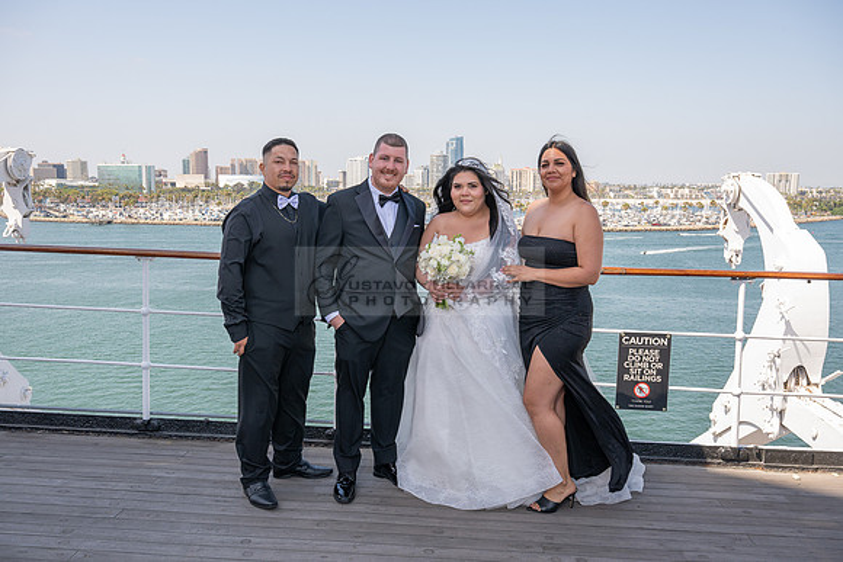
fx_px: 761
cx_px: 422
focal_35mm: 32
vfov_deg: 40.6
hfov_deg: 58.0
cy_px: 281
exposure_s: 1/200
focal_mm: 32.5
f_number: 8
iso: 200
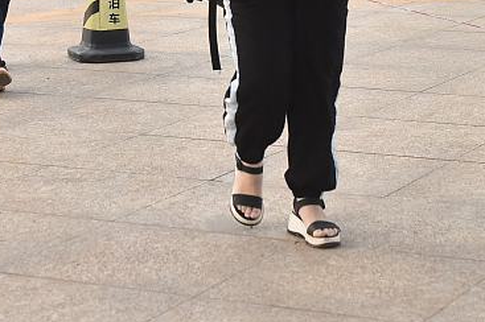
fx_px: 1938
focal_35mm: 144
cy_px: -117
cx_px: 274
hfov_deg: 14.3
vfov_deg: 9.3
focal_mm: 44
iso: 1600
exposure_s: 1/500
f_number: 3.5
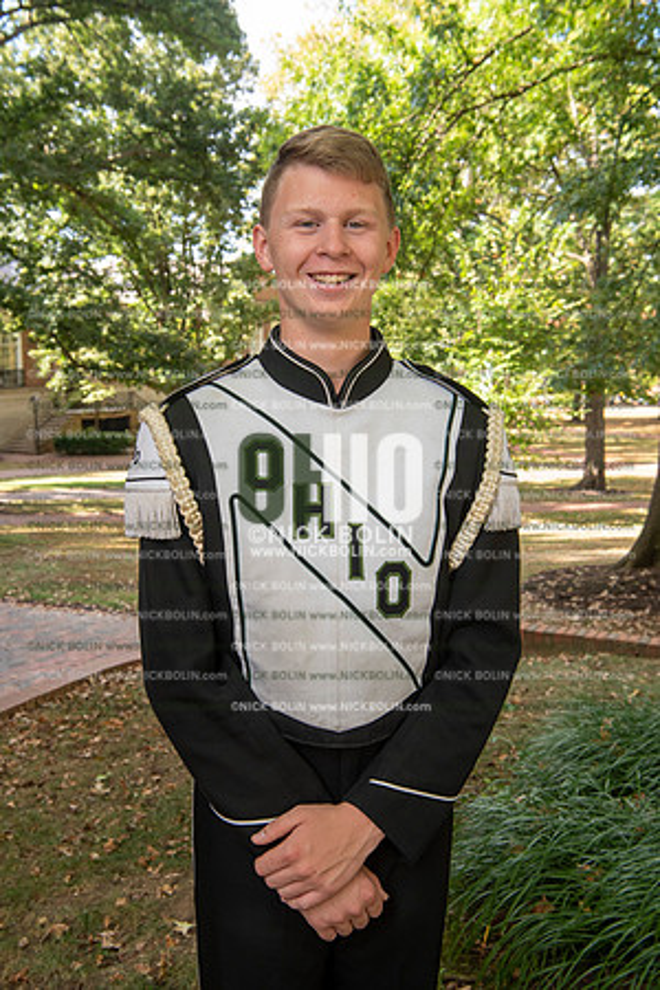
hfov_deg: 33.4
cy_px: 495
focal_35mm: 40
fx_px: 1100
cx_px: 330
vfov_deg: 48.5
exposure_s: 1/100
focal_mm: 40
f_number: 8
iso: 500
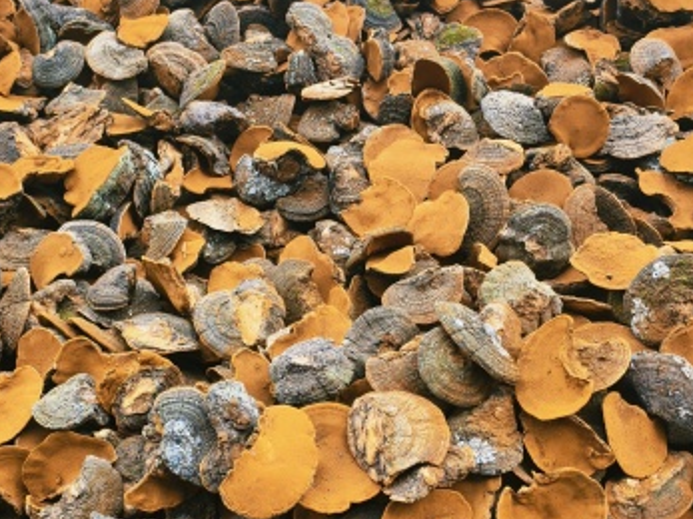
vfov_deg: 27.2
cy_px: 379
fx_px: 1061
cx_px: 260
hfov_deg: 36.0
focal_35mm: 53
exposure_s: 1/335
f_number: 1.57
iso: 72
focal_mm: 5.6
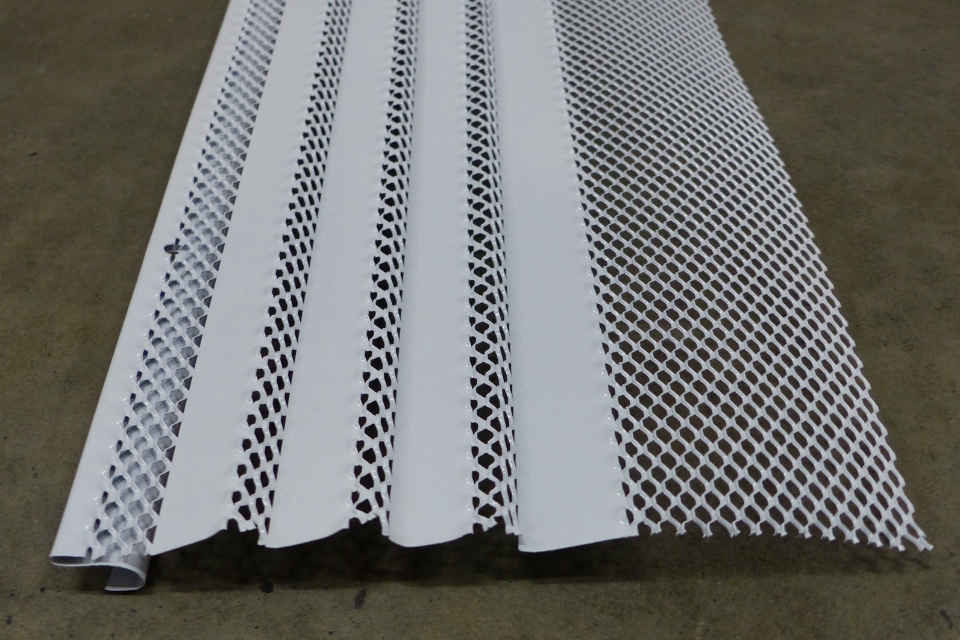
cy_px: 360
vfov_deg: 28.6
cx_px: 479
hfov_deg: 41.9
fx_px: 1253
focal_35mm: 47
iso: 320
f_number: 2.8
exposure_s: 1/60
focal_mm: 8.1
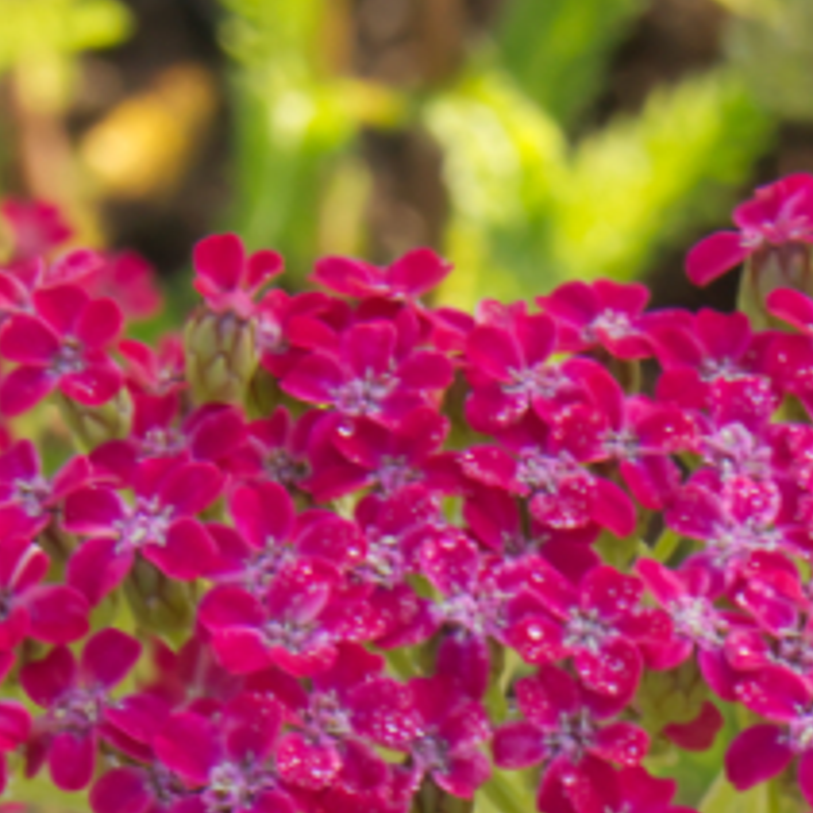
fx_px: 7706
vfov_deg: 5.9
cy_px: 1534
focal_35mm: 290
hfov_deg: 6.0
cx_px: 832
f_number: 16
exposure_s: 1/80
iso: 800
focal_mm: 40
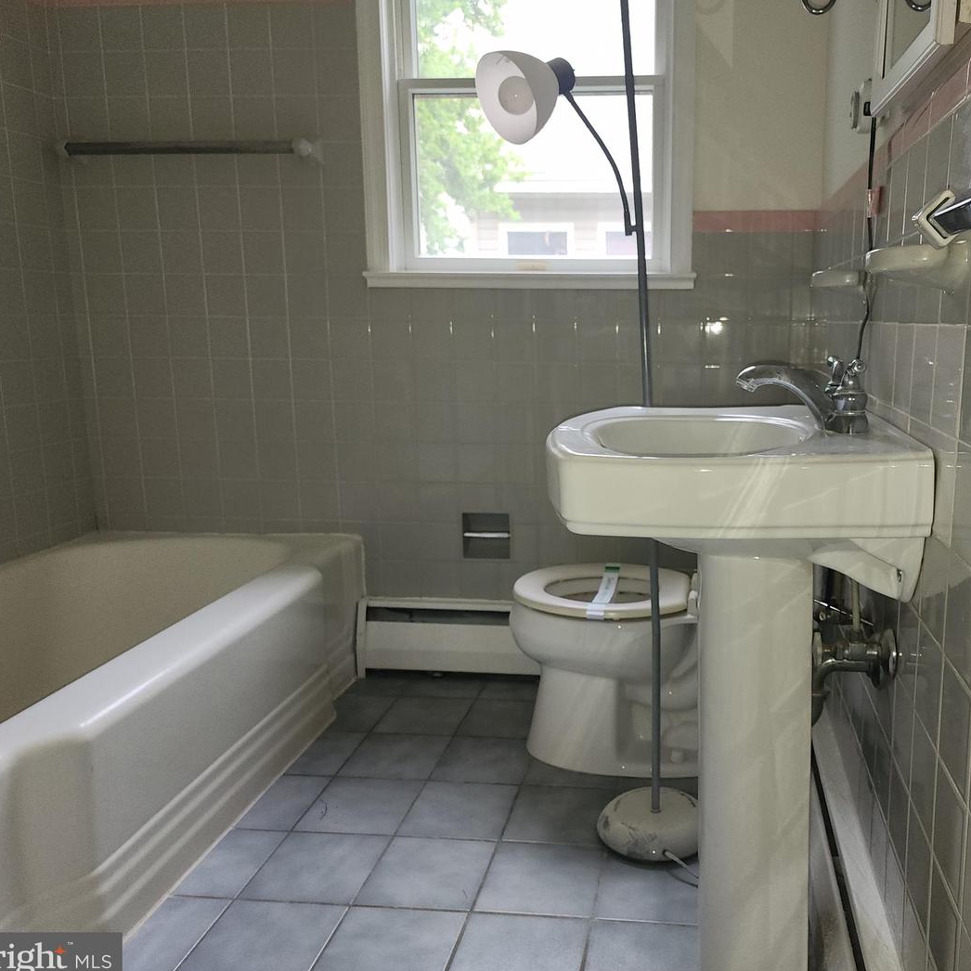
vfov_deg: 57.3
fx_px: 889
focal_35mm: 28
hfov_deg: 56.4
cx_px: 628
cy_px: 485
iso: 100
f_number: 1.8
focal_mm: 6.4
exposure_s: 1/40
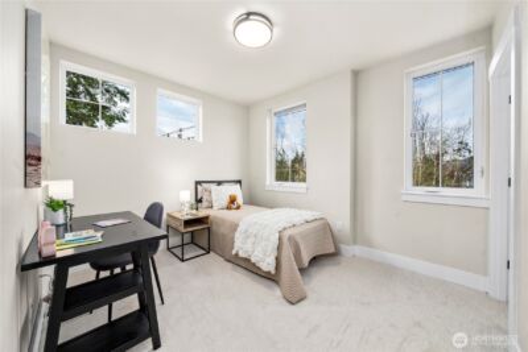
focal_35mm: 13
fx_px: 191
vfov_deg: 85.5
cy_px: 176
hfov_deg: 108.3
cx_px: 264
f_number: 7.1
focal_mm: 13
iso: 100
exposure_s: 1/100
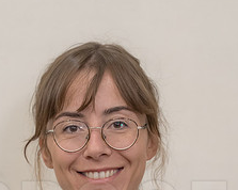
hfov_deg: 5.7
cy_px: 208
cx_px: 94
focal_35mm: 341
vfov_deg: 4.5
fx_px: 2400
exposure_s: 1/80
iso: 5000
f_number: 4
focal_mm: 180
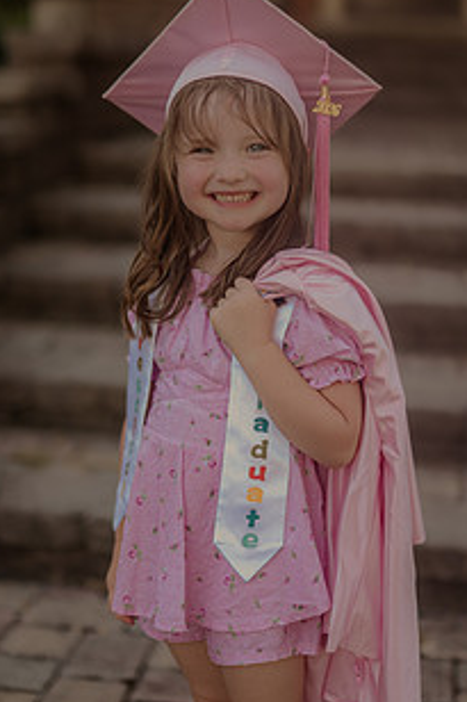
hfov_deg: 18.6
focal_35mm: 73
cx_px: 275
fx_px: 1422
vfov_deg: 27.7
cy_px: 351
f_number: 2
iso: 80
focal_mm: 50
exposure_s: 1/250
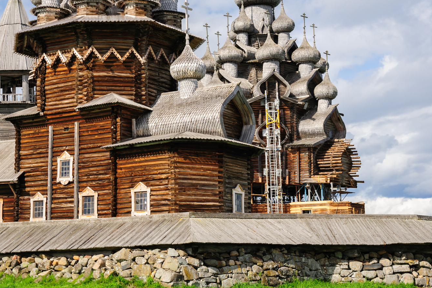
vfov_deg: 16.4
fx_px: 996
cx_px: 119
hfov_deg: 24.3
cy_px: 82
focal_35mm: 83
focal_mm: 52
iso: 200
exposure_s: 1/100
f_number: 9
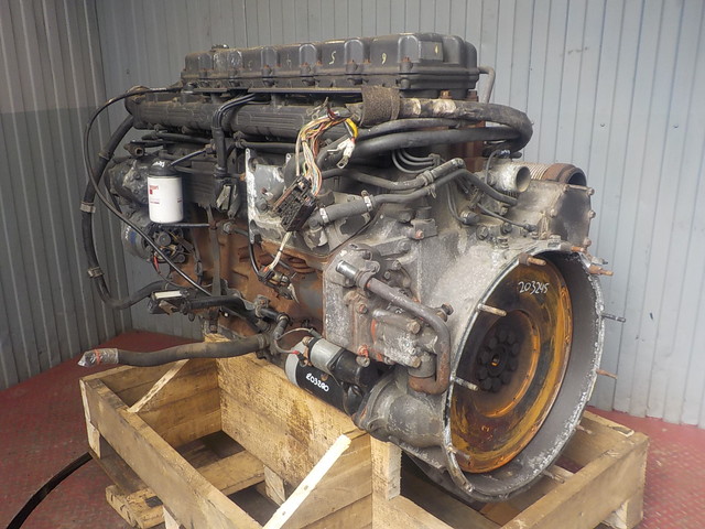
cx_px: 352
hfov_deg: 60.0
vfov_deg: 46.8
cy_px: 264
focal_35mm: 30
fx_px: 611
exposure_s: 1/80
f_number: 3.3
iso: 125
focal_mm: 4.1
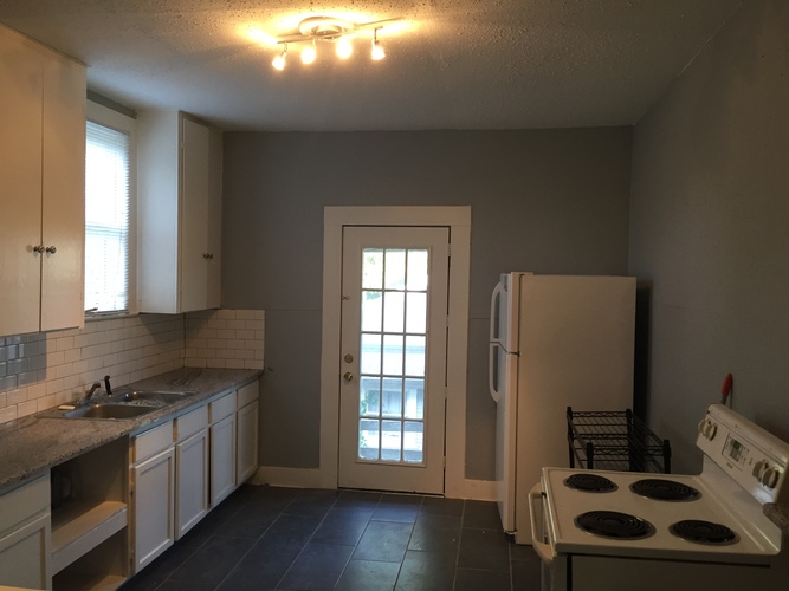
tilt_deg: -0.6
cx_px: 394
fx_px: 661
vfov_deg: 48.2
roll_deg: -2.0
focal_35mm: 29
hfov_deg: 61.7
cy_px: 296
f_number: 2.2
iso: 50
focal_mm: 4.15
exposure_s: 1/30
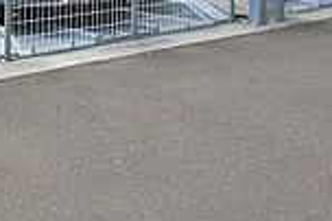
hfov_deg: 28.5
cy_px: -112
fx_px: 580
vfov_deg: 18.9
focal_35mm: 63
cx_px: -48
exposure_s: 1/80
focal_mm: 10
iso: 100
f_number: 5.6
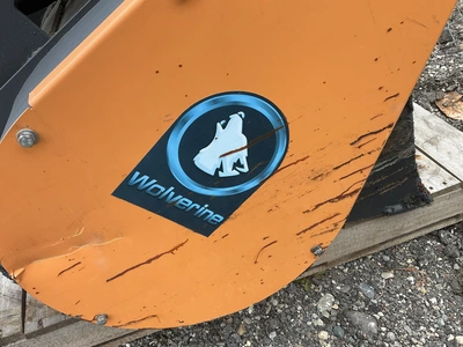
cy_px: 174
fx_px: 388
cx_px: 232
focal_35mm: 29
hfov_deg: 61.7
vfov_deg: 48.2
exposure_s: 1/122
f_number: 1.8
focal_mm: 3
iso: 16
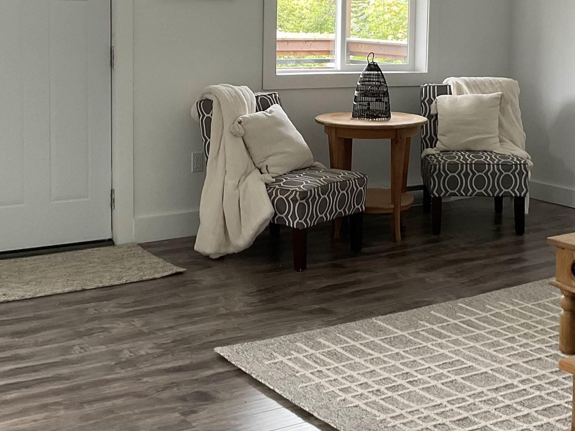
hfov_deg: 32.1
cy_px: 111
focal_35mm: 60
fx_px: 997
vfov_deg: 24.2
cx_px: 328
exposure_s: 1/62
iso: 64
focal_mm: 3
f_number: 1.8
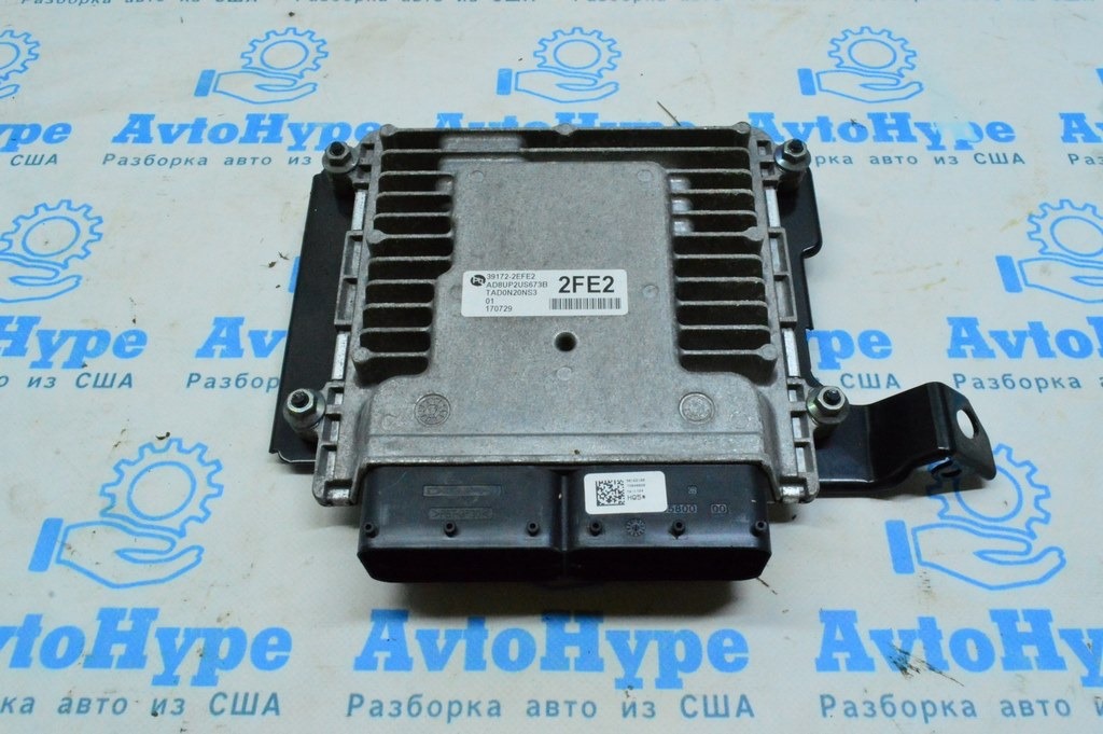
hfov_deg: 57.3
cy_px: 367
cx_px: 552
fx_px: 1010
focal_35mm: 33
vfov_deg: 39.9
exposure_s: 1/50
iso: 6400
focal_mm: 22
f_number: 25
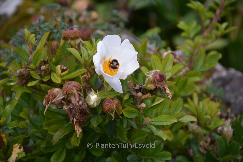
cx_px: 122
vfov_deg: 12.2
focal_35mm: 112
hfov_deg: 18.2
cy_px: 81
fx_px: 759
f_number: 5.6
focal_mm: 75
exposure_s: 1/500
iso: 200
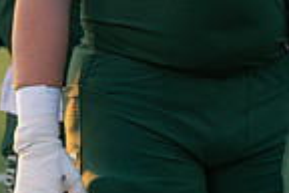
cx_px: 142
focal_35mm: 231
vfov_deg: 5.8
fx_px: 1854
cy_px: -145
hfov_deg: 8.9
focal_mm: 74
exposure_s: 1/320
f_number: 2.8
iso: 160
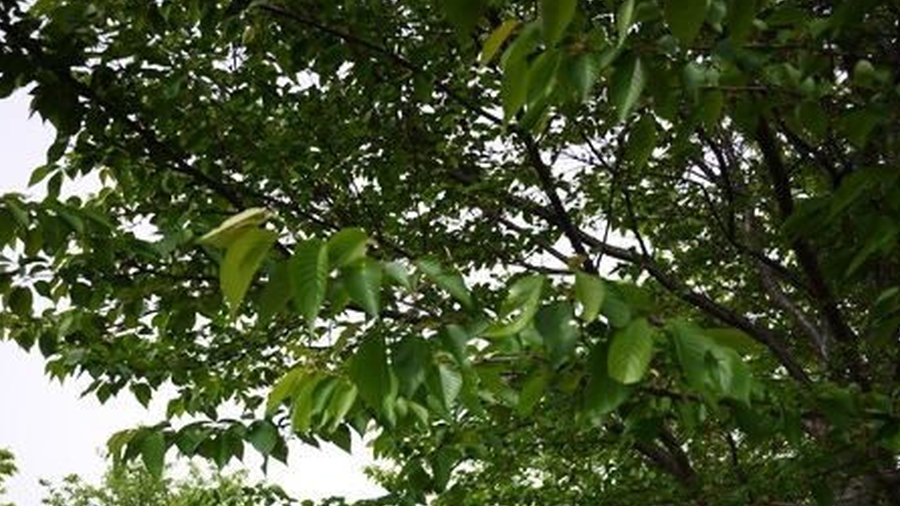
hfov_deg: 49.4
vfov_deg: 26.6
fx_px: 979
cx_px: 448
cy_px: 562
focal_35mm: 41
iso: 100
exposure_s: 1/1300
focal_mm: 14
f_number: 2.8
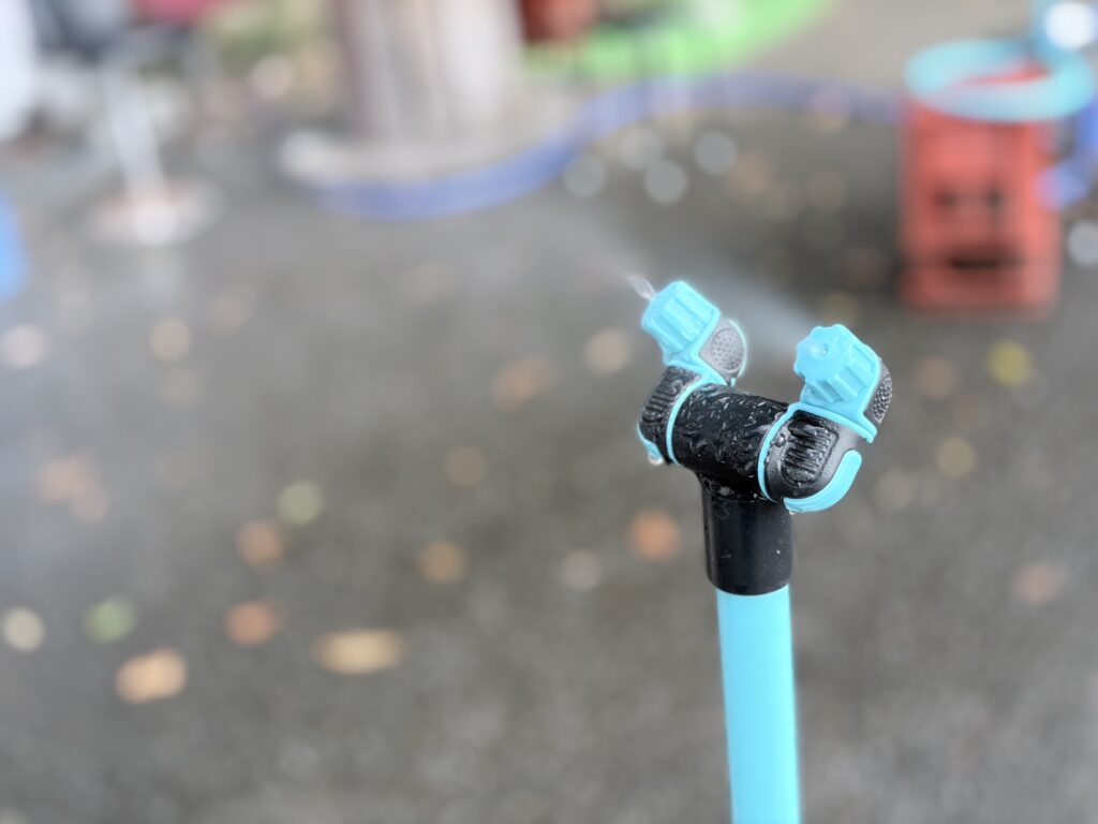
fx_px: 1649
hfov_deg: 36.8
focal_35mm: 52
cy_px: 412
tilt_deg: -24.9
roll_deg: +3.1
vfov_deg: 28.0
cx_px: 549
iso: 40
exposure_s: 1/300
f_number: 1.6
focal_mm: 5.96
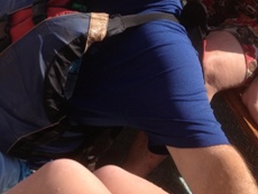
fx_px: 567
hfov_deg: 25.0
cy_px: 39
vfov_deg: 19.2
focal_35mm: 76
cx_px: 33
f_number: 2.4
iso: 50
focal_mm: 4.28
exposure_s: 1/1416
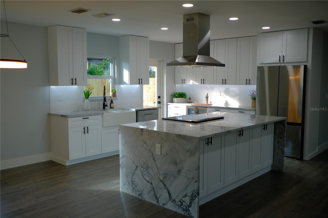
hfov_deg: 54.4
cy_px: 109
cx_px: 164
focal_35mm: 35
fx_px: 319
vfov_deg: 37.8
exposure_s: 1/220
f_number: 2.2
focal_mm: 23
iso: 200
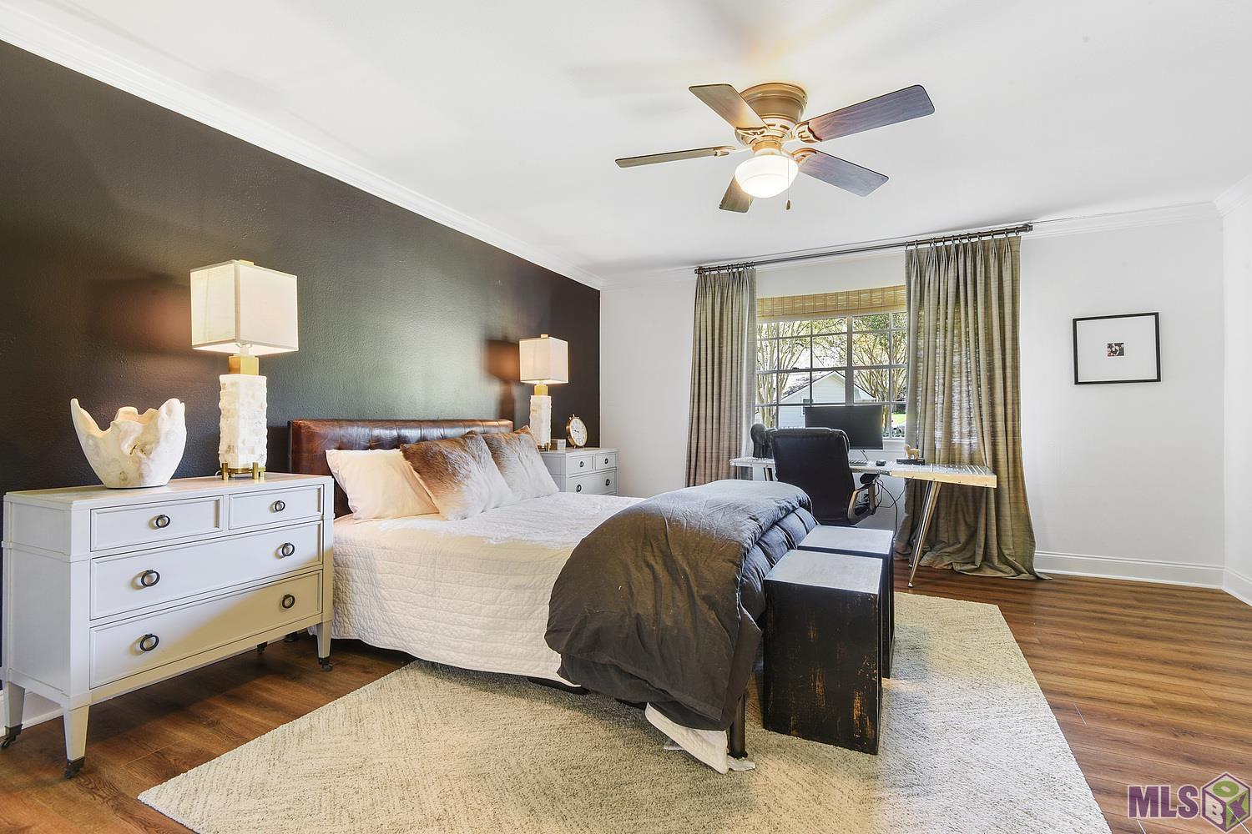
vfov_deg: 73.7
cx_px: 626
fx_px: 556
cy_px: 417
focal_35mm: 16
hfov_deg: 96.7
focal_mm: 16
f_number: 14
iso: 200
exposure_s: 5
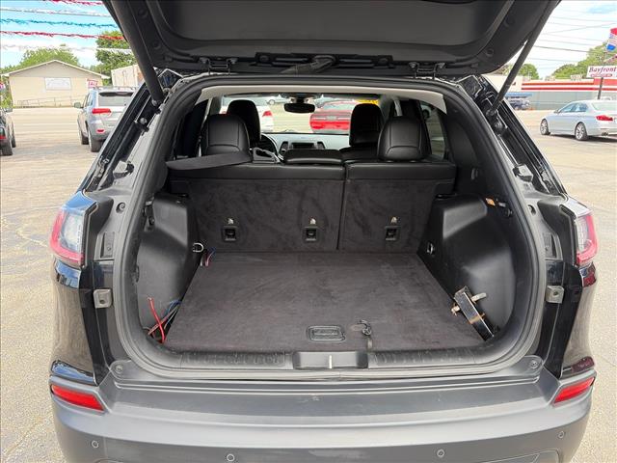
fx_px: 463
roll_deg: +0.7
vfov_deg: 53.1
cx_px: 308
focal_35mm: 26
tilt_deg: -16.9
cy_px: 232
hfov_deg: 67.3
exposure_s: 1/286
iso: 50
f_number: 1.6
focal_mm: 5.96
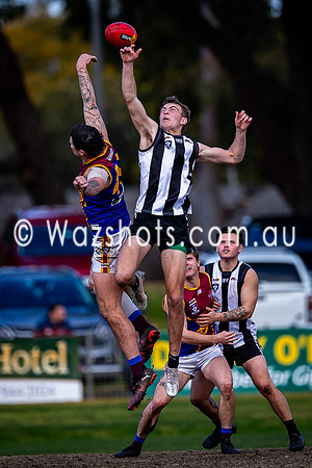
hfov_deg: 1.5
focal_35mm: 929
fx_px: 12082
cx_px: 193
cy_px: 206
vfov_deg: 2.2
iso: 360
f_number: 4
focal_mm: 500
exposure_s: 1/2000
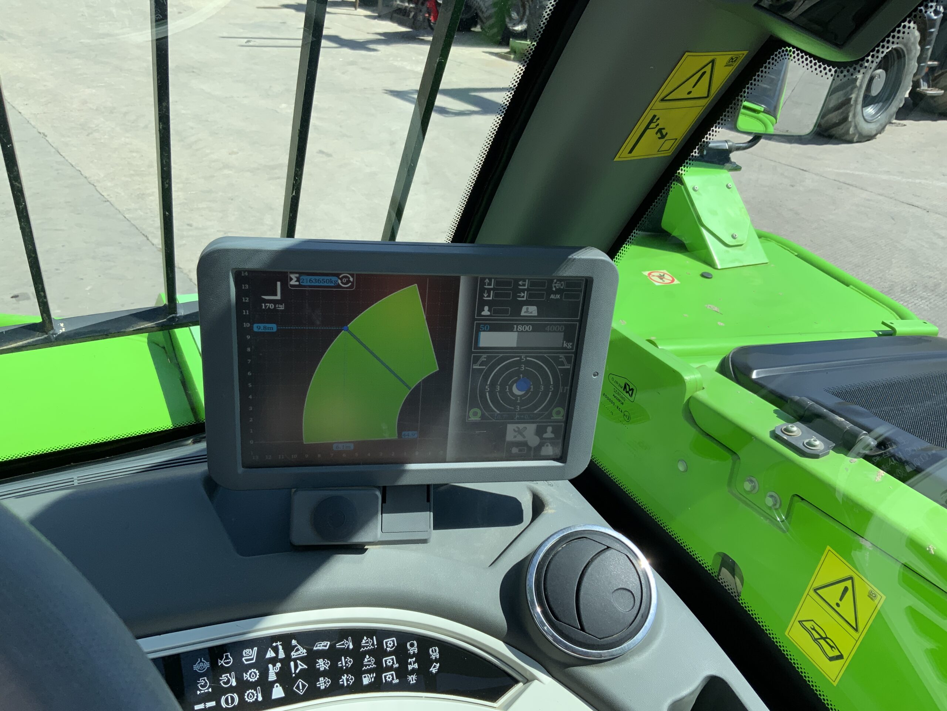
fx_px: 793
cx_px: 474
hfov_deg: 61.7
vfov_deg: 48.2
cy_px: 356
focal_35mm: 29
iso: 16
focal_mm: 3
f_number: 1.8
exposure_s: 1/869
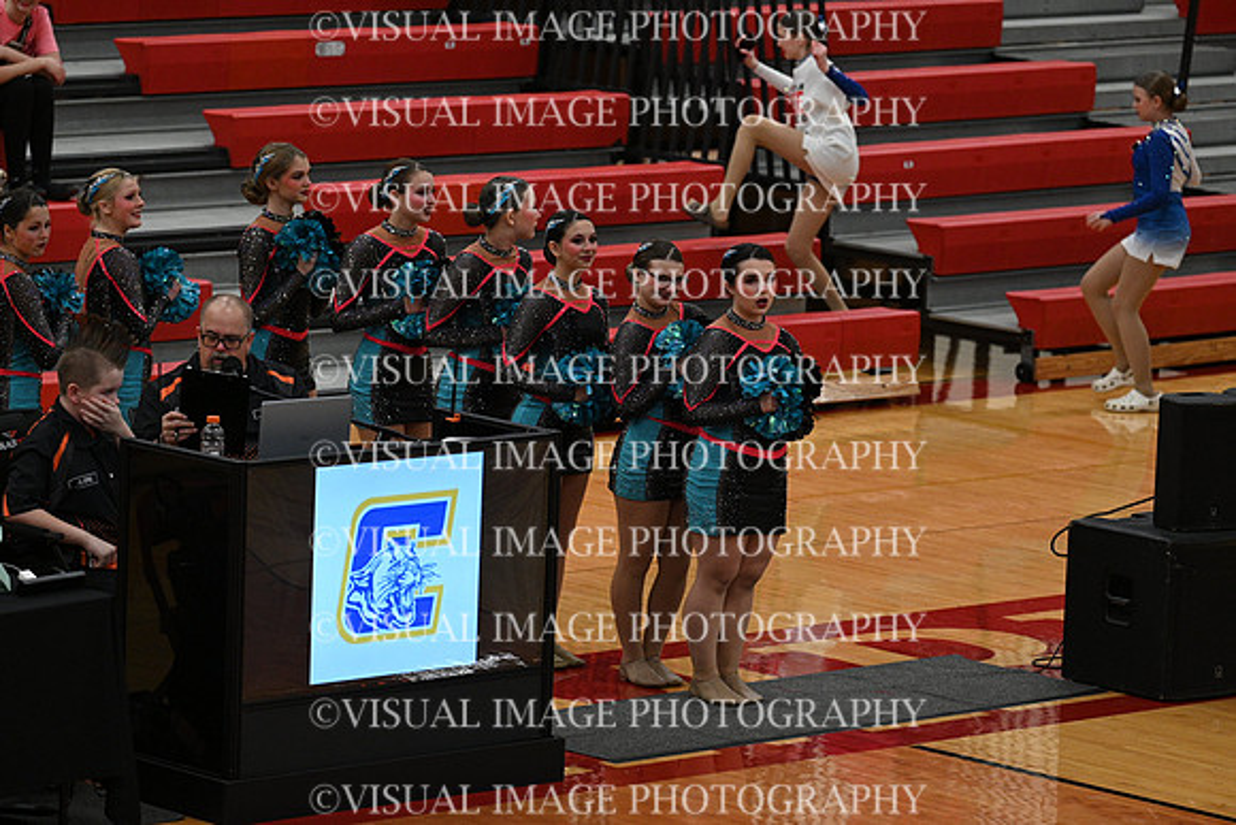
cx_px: 618
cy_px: 412
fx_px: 6868
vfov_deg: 6.9
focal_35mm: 200
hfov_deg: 10.3
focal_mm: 200
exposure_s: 1/400
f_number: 4
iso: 4000
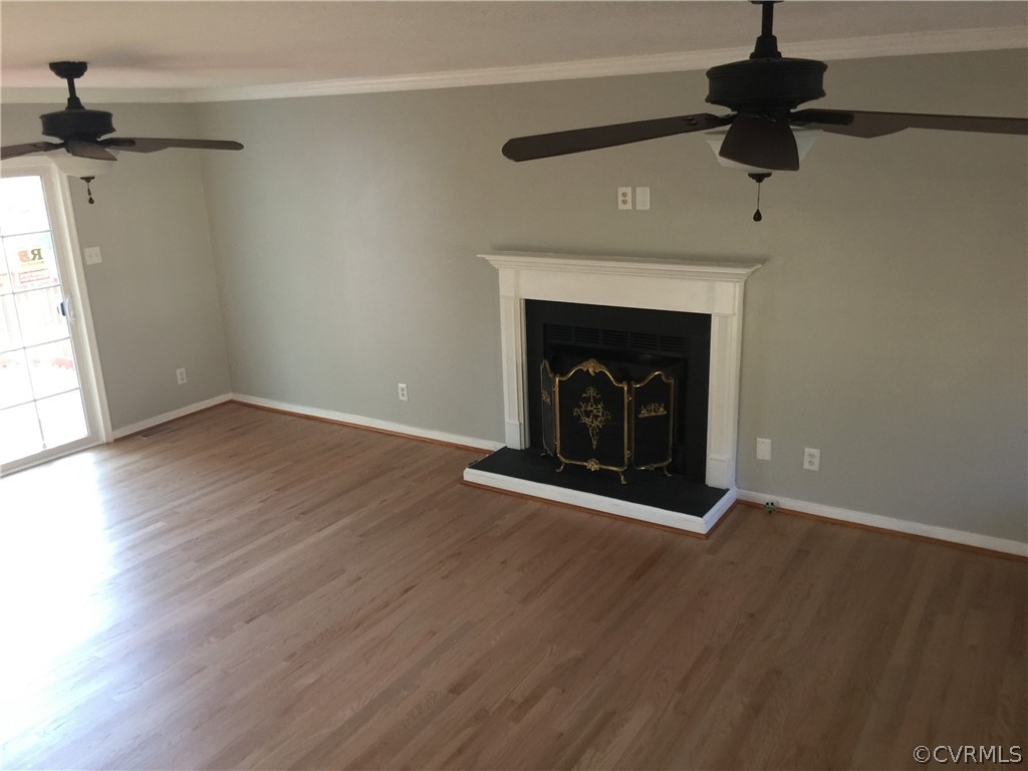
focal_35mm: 29
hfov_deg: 61.7
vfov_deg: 48.2
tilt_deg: -13.9
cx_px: 514
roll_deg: +1.8
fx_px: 861
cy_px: 386
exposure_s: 1/15
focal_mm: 4.15
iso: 64
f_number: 2.2
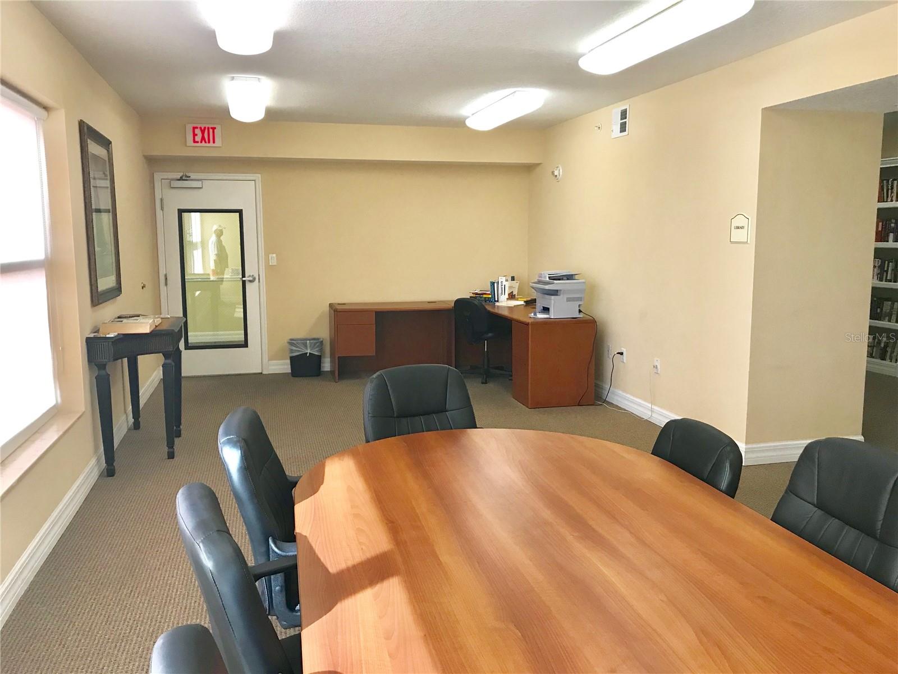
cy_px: 337
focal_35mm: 28
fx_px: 726
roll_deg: +0.2
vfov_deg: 49.7
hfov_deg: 63.4
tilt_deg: -8.1
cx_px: 449
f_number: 1.8
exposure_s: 1/30
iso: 40
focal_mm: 3.99
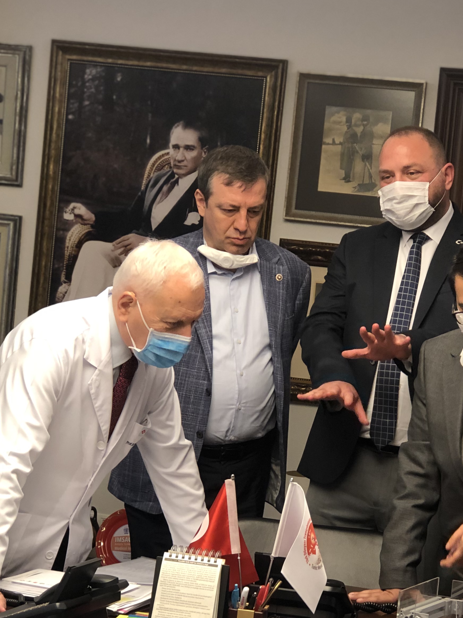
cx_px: 295
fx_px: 1765
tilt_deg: -5.3
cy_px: 465
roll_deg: -5.9
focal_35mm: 99
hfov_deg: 14.9
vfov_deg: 19.7
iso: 64
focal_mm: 6.6
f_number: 2.8
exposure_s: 1/33
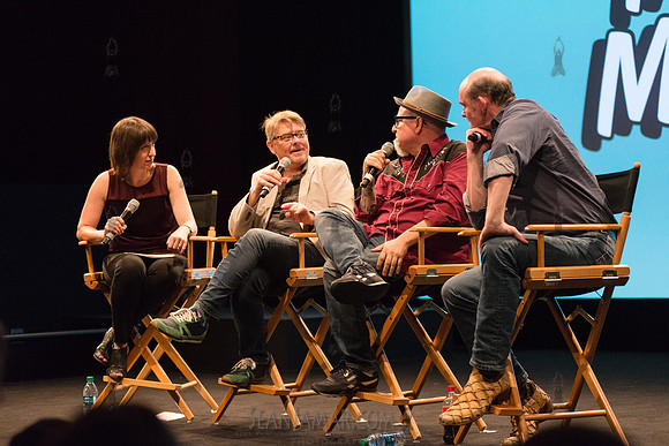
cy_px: 223
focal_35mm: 80
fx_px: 1487
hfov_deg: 25.4
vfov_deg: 17.1
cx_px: 334
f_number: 3.2
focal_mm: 80
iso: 4000
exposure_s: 1/200
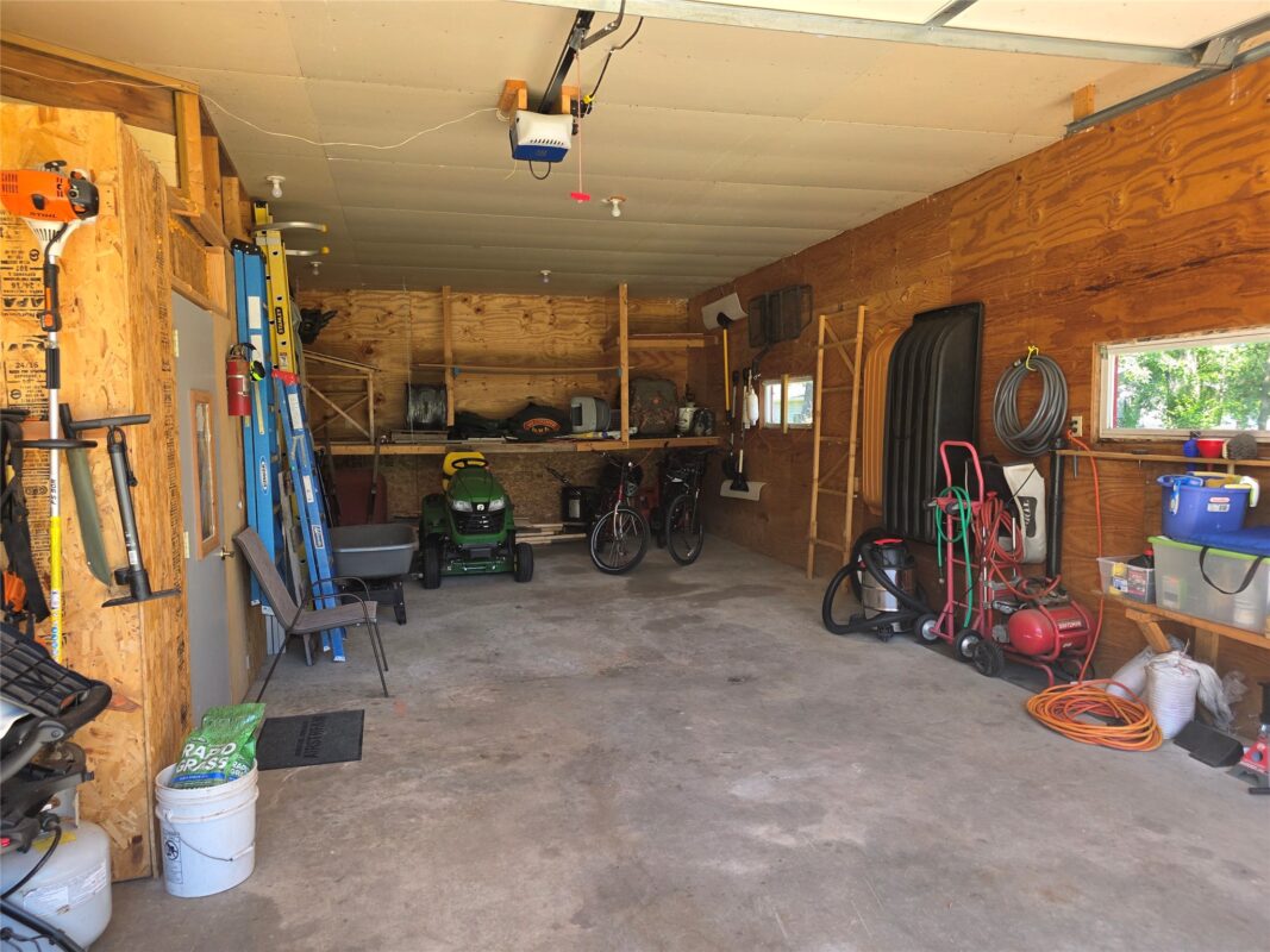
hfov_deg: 73.9
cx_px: 635
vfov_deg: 58.9
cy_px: 476
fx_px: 844
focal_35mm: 23
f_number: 1.7
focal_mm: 6.3
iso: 64
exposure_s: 1/180
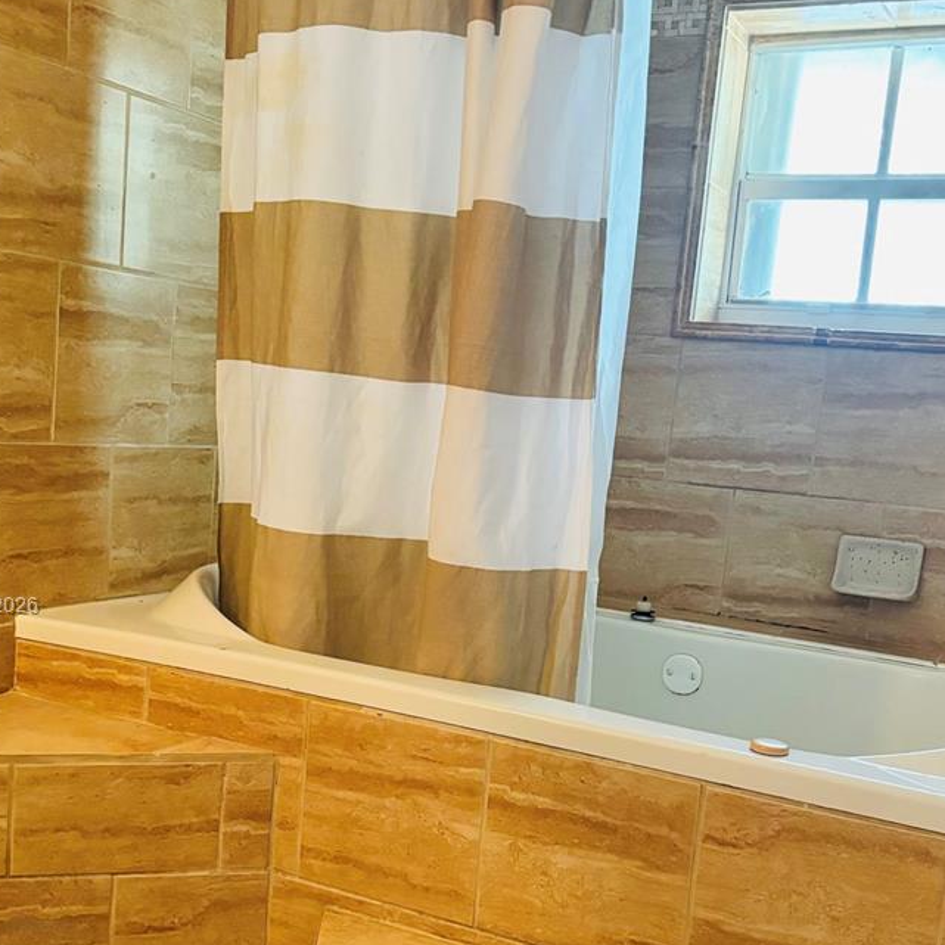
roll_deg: -4.8
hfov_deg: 39.1
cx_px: 429
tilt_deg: -8.5
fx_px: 1328
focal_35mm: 43
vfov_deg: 38.8
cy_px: 607
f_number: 1.6
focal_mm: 5.96
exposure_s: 1/40
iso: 500
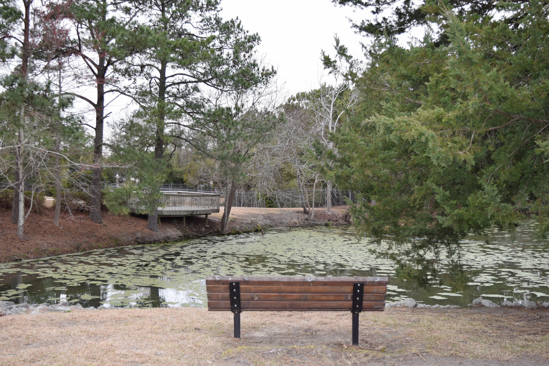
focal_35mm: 42
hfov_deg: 46.4
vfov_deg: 31.9
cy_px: 183
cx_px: 274
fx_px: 640
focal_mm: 28
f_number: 5.6
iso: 250
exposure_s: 1/125
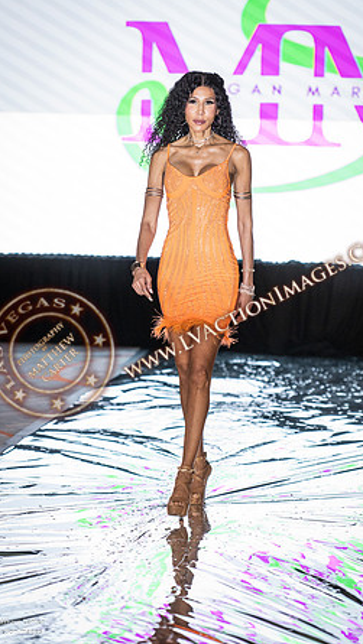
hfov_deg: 9.2
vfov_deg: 16.3
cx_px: 191
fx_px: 2258
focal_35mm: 132
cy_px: 321
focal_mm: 125
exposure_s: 1/500
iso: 2500
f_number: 2.8
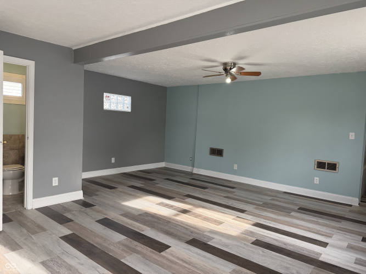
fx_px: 254
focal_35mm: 24
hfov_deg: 71.6
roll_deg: -3.6
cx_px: 183
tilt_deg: -2.6
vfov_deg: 56.8
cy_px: 137
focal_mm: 6.76
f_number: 1.78
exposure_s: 1/195
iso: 125
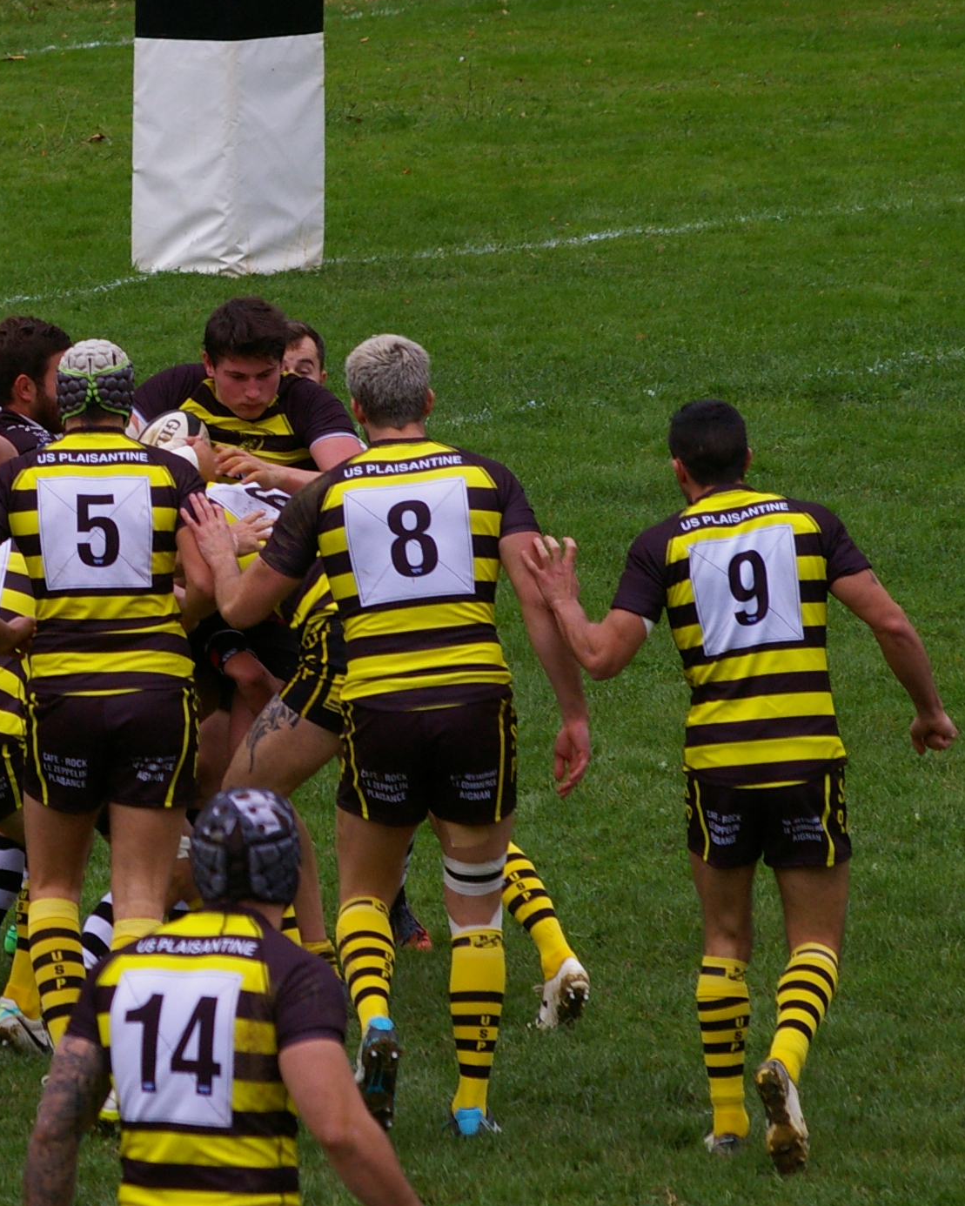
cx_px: -157
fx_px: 16349
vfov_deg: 4.2
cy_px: 473
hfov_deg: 3.4
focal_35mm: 458
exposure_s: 1/500
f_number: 8
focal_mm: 150
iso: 400
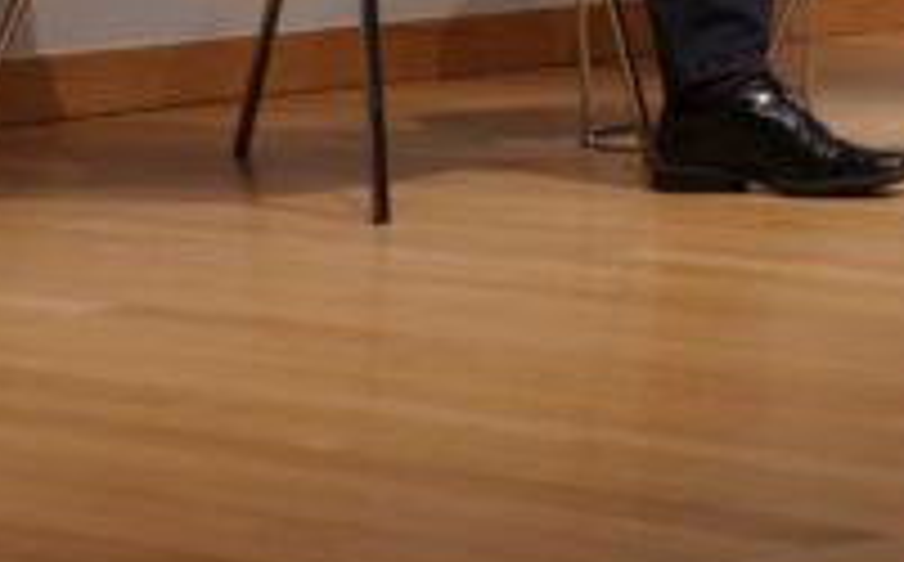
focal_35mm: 156
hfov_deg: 12.4
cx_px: 1547
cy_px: -382
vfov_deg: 8.1
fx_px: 3838
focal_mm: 27
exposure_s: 1/40
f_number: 3.2
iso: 320
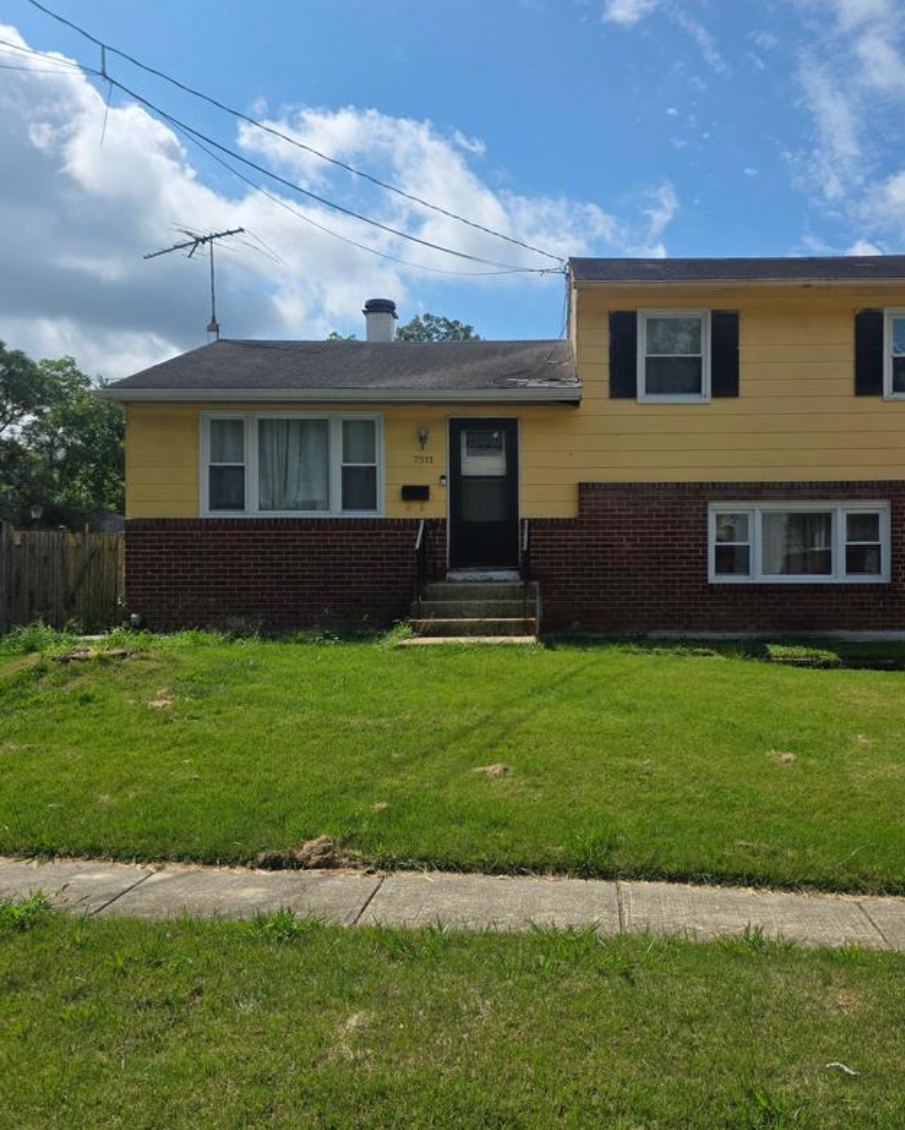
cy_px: 590
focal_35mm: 31
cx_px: 558
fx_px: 1037
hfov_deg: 46.8
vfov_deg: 57.1
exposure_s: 1/7944
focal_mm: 6.25
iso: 80
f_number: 1.7
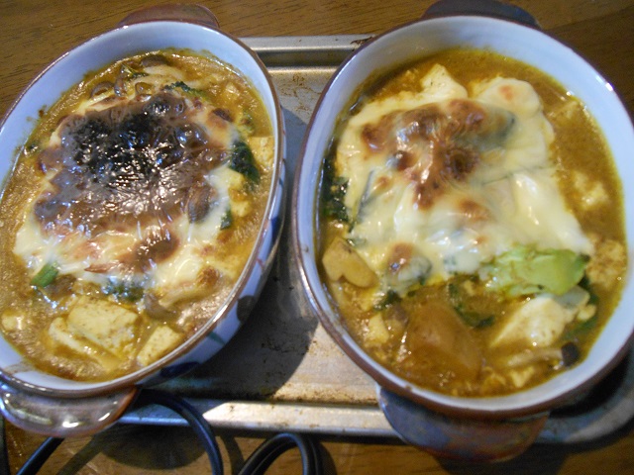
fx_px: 476
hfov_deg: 67.3
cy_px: 238
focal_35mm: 26
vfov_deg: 53.1
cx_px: 317
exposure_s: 1/8
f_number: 3.4
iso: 500
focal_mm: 4.7
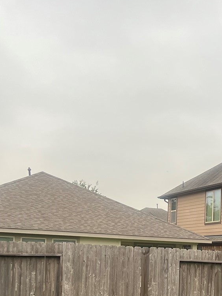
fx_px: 607
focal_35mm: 71
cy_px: 276
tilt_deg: -1.8
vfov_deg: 26.3
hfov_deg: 19.9
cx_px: 240
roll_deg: -1.9
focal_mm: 5.7
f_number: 1.5
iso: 50
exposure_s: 1/405
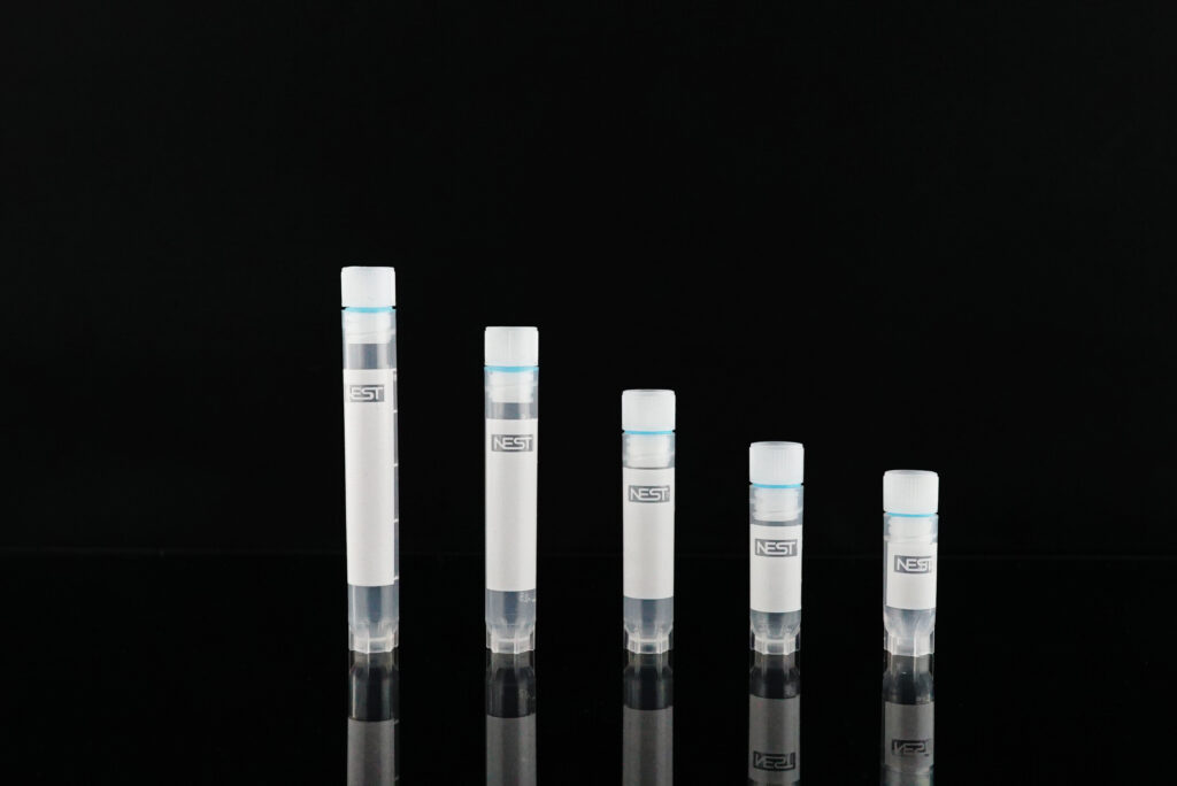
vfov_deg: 31.9
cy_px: 393
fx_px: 1374
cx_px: 588
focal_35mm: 42
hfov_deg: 46.4
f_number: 8
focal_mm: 28
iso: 3200
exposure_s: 1/400
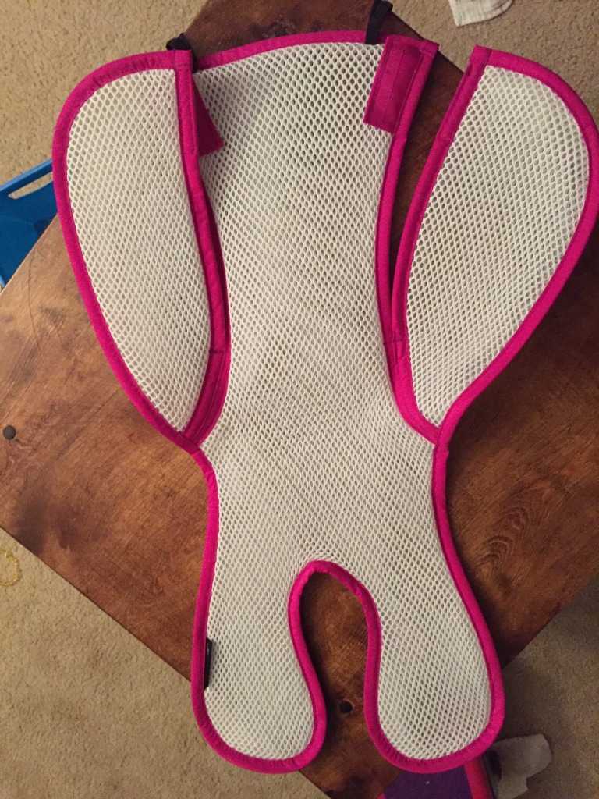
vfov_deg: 61.7
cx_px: 300
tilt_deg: -81.2
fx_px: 669
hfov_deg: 48.2
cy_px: 400
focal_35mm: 29
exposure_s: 1/15
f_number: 2.2
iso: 400
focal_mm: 4.15
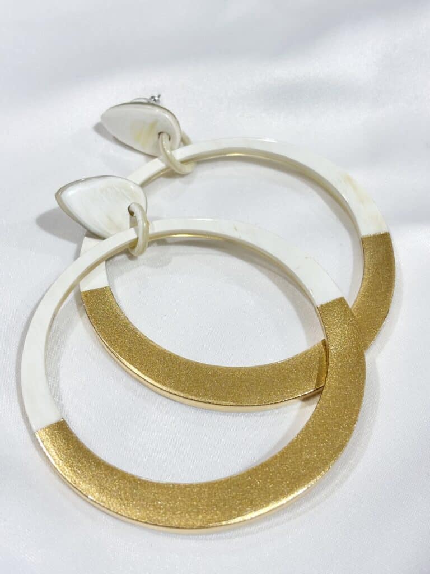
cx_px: 215
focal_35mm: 52
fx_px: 861
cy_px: 287
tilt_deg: -45.3
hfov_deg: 28.0
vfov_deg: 36.8
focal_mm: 5.96
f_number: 1.6
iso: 32
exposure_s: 1/261
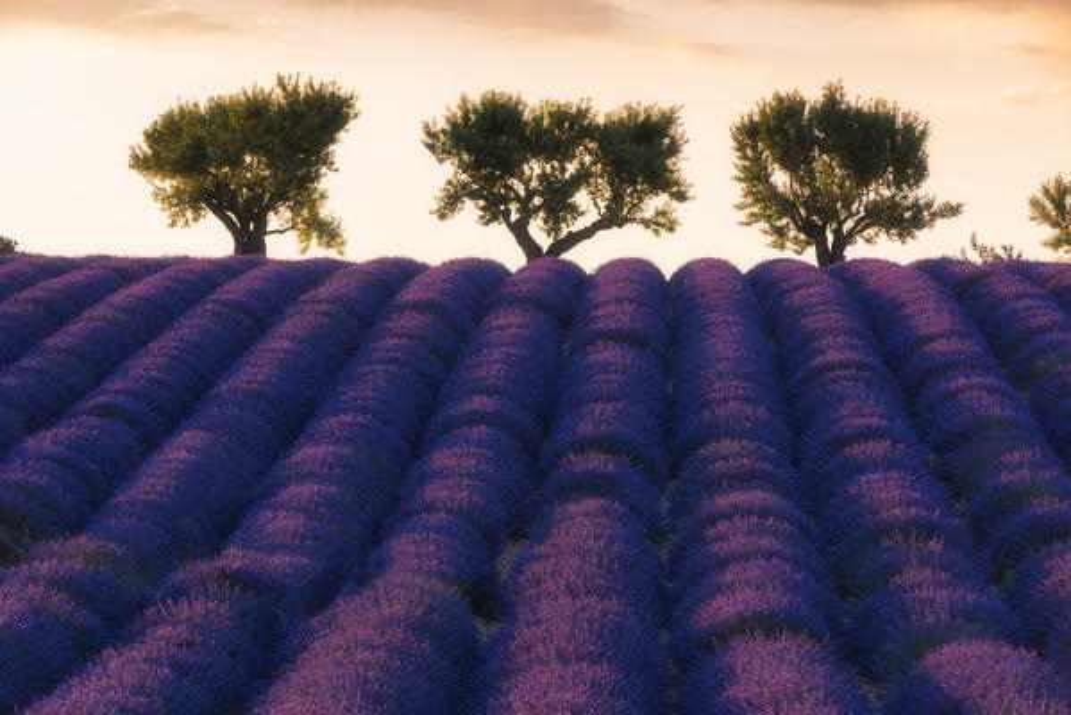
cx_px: 536
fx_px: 5953
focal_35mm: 200
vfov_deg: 6.9
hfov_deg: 10.3
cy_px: 358
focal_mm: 200
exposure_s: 1/15
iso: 160
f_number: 14
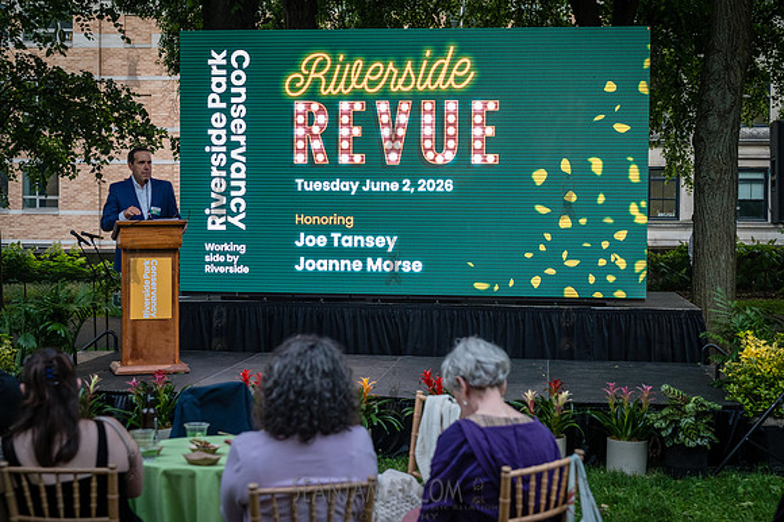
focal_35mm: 54
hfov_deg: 36.7
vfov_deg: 24.9
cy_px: 261
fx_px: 1182
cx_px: 392
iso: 2500
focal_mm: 50
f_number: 4
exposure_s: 1/1250
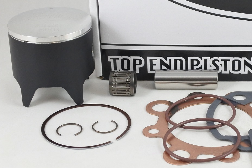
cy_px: 35
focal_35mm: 74
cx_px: 182
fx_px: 518
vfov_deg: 18.3
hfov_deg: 27.0
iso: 500
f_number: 4.2
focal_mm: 14.7
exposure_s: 1/125
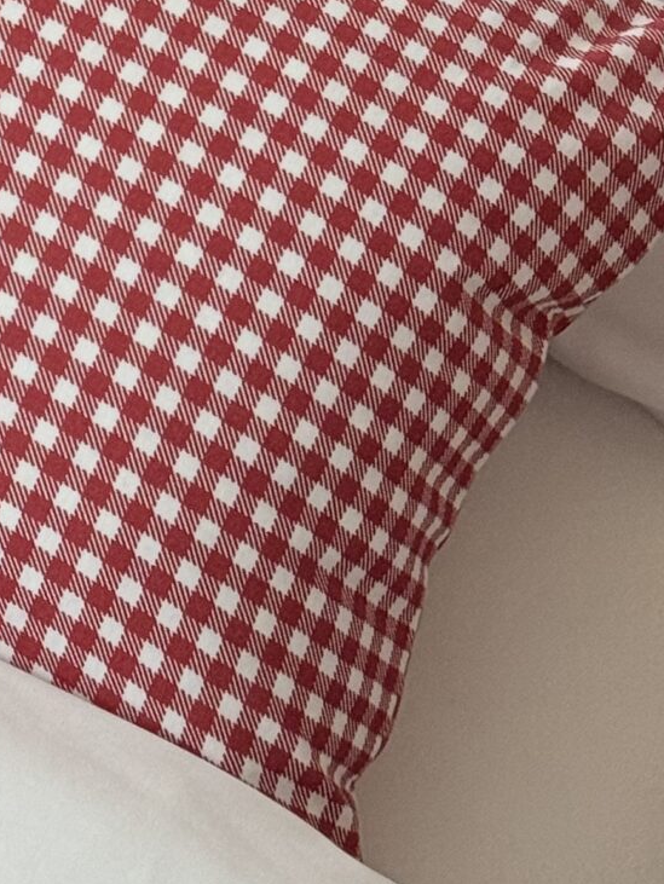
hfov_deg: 8.8
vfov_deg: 11.3
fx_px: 4293
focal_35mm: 168
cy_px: -389
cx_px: 6
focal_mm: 6.76
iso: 100
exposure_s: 1/68
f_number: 1.78
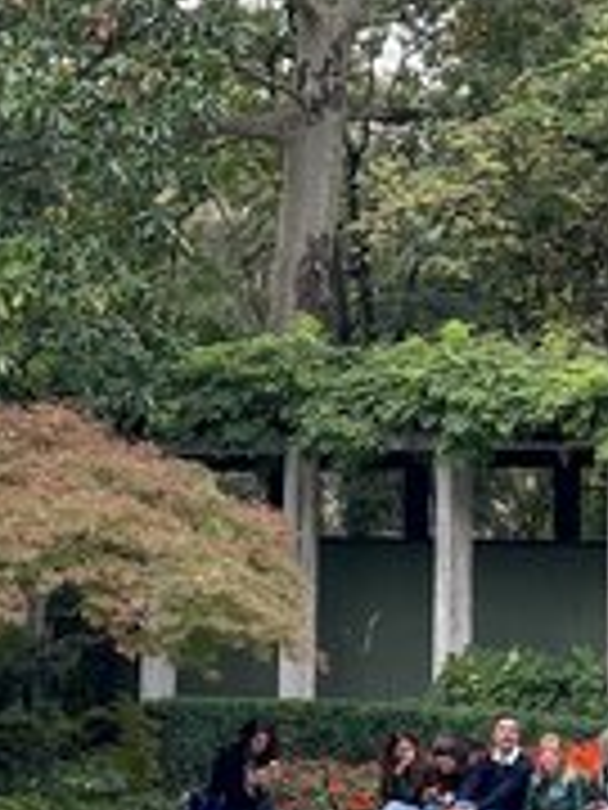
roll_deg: -2.2
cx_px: 203
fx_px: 2599
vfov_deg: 17.7
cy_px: 279
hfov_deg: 13.3
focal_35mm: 111
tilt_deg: +6.5
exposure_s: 1/561
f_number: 1.5
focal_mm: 5.7
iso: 50
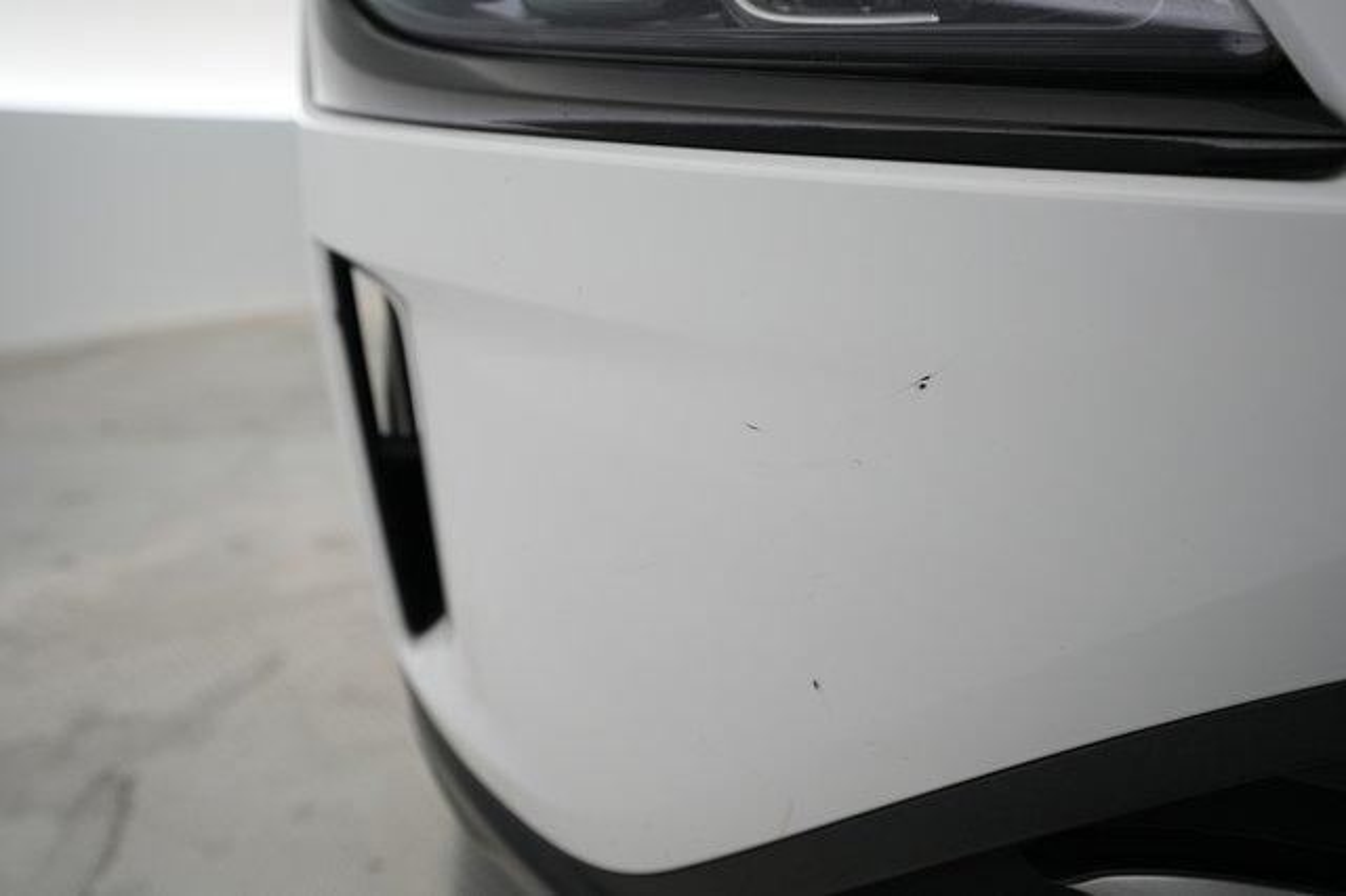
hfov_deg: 65.5
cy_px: 448
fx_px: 1046
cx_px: 673
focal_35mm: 28
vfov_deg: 46.4
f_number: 5
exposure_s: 1/100
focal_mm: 28
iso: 1600
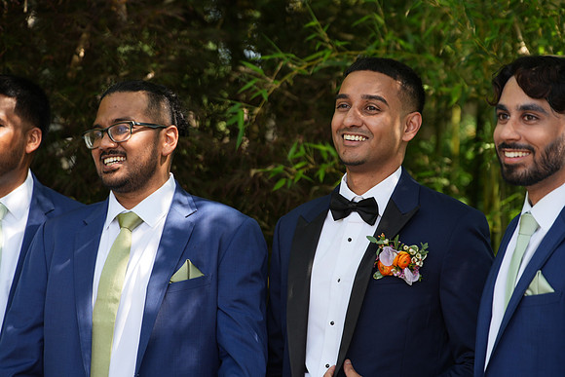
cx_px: 282
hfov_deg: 15.2
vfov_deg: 10.2
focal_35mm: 135
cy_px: 188
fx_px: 2119
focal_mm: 135
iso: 125
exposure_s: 1/250
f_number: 4
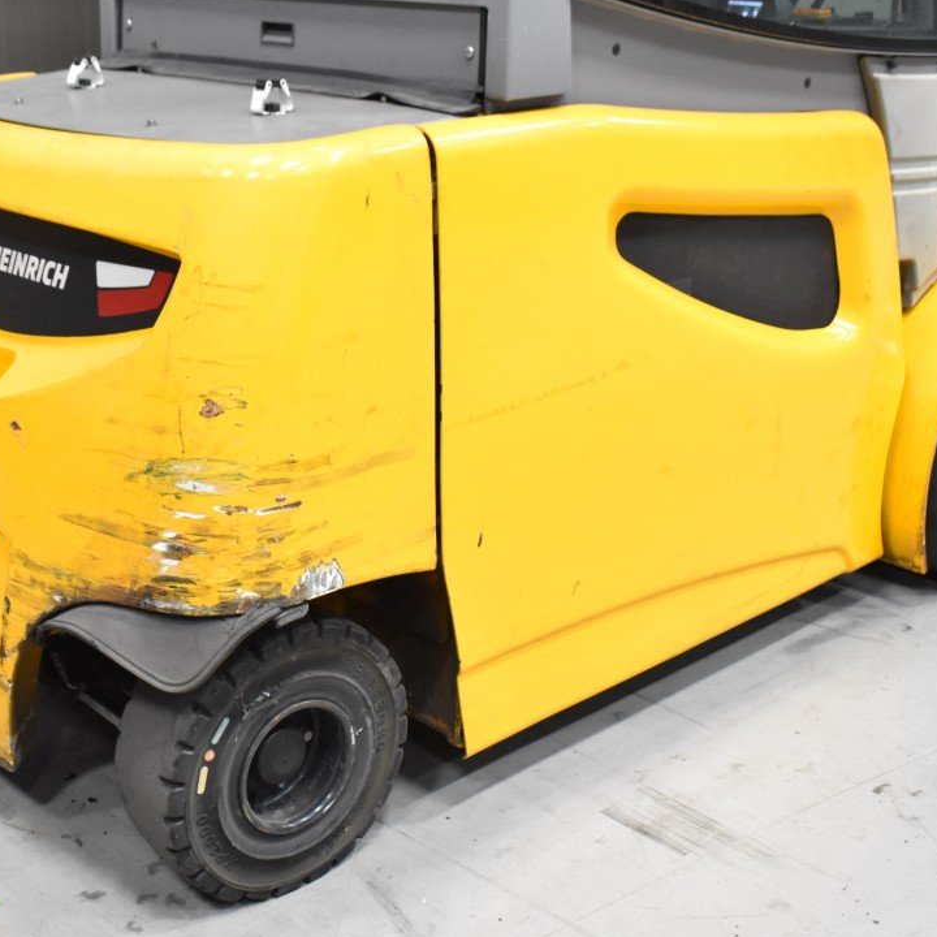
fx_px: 1562
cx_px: 269
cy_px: 453
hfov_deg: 32.9
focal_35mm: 51
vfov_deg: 33.4
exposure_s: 1/40
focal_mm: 24
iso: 1600
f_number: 4.5
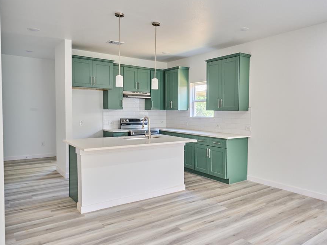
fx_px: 264
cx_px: 186
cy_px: 122
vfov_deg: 49.7
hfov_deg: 63.2
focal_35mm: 28
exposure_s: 1/3
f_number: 9
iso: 100
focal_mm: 25
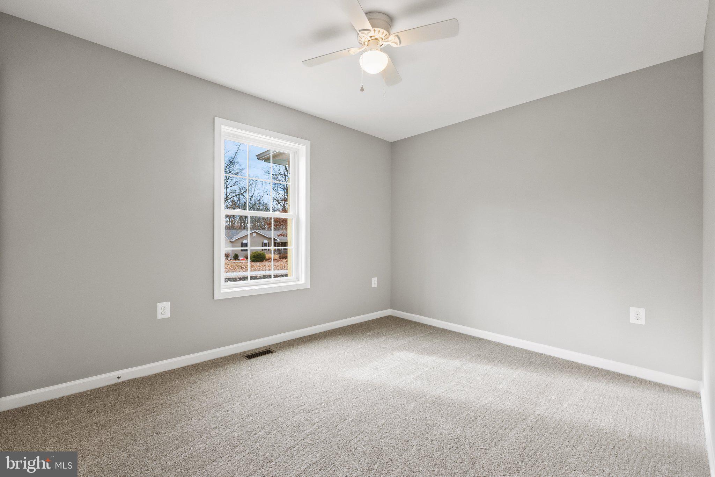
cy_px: 238
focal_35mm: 15
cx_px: 358
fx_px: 298
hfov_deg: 100.4
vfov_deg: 77.3
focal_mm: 10
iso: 640
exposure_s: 1/25
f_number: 8
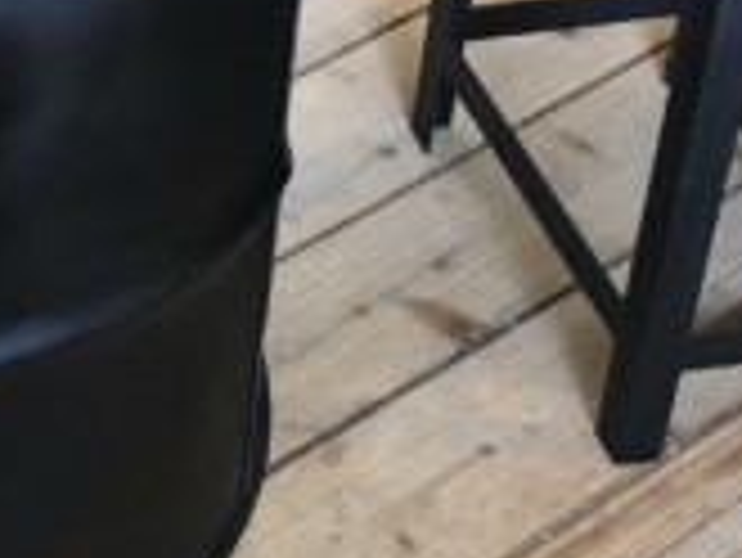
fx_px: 2553
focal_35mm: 119
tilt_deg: -32.2
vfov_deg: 12.0
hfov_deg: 15.6
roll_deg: +3.0
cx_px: -279
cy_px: -254
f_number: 1.8
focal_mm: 4
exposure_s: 1/15
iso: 100
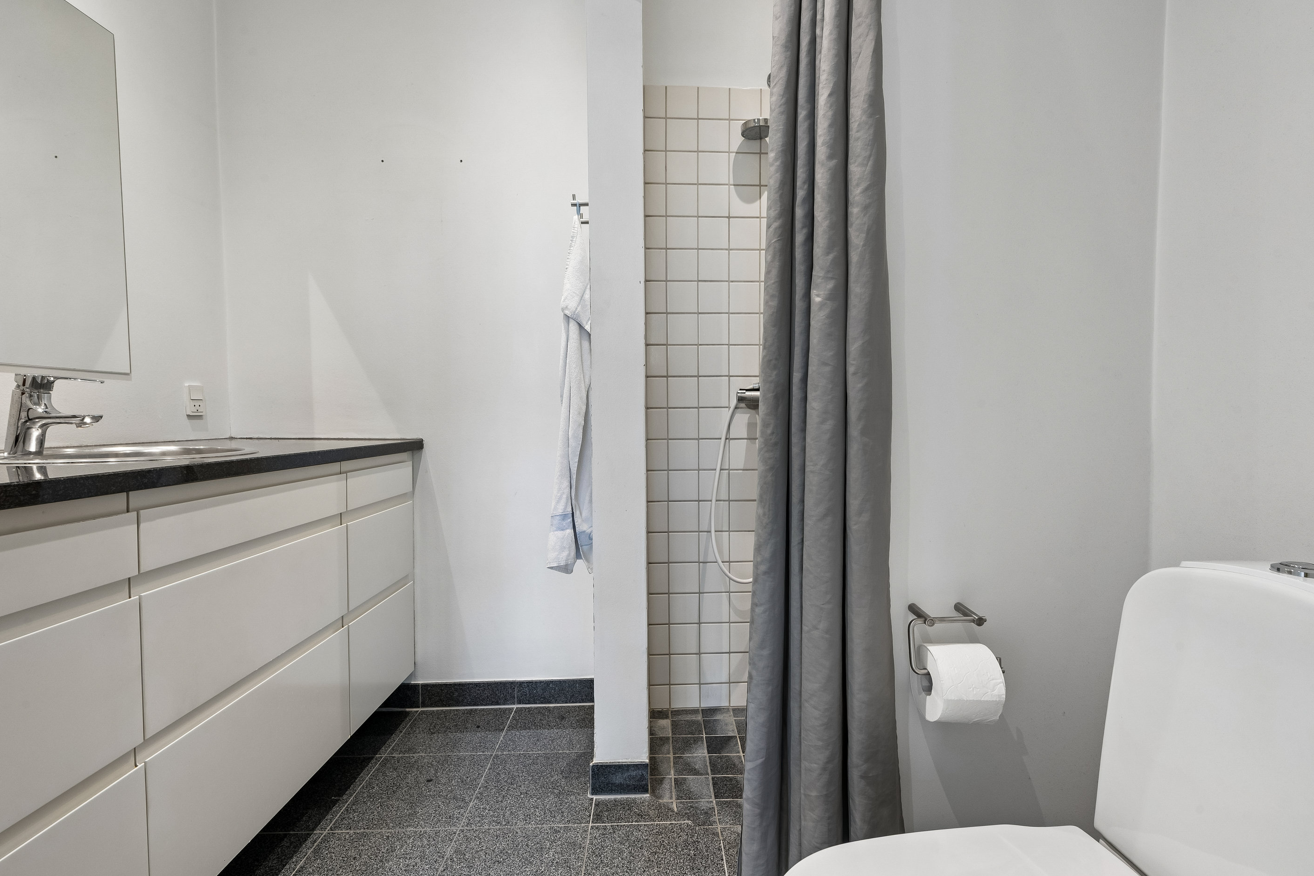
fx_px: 584
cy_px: 449
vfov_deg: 73.7
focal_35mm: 16
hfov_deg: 96.7
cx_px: 670
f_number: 13
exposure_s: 1/2.5
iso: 400
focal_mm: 15
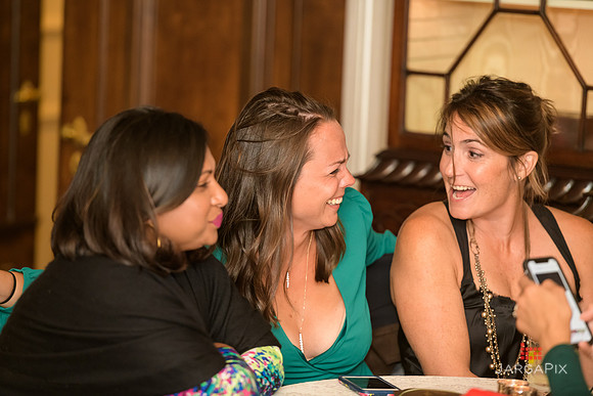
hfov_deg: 11.4
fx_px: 2966
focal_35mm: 180
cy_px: 198
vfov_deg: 7.6
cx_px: 296
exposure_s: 1/125
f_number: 3.2
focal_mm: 180
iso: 1600
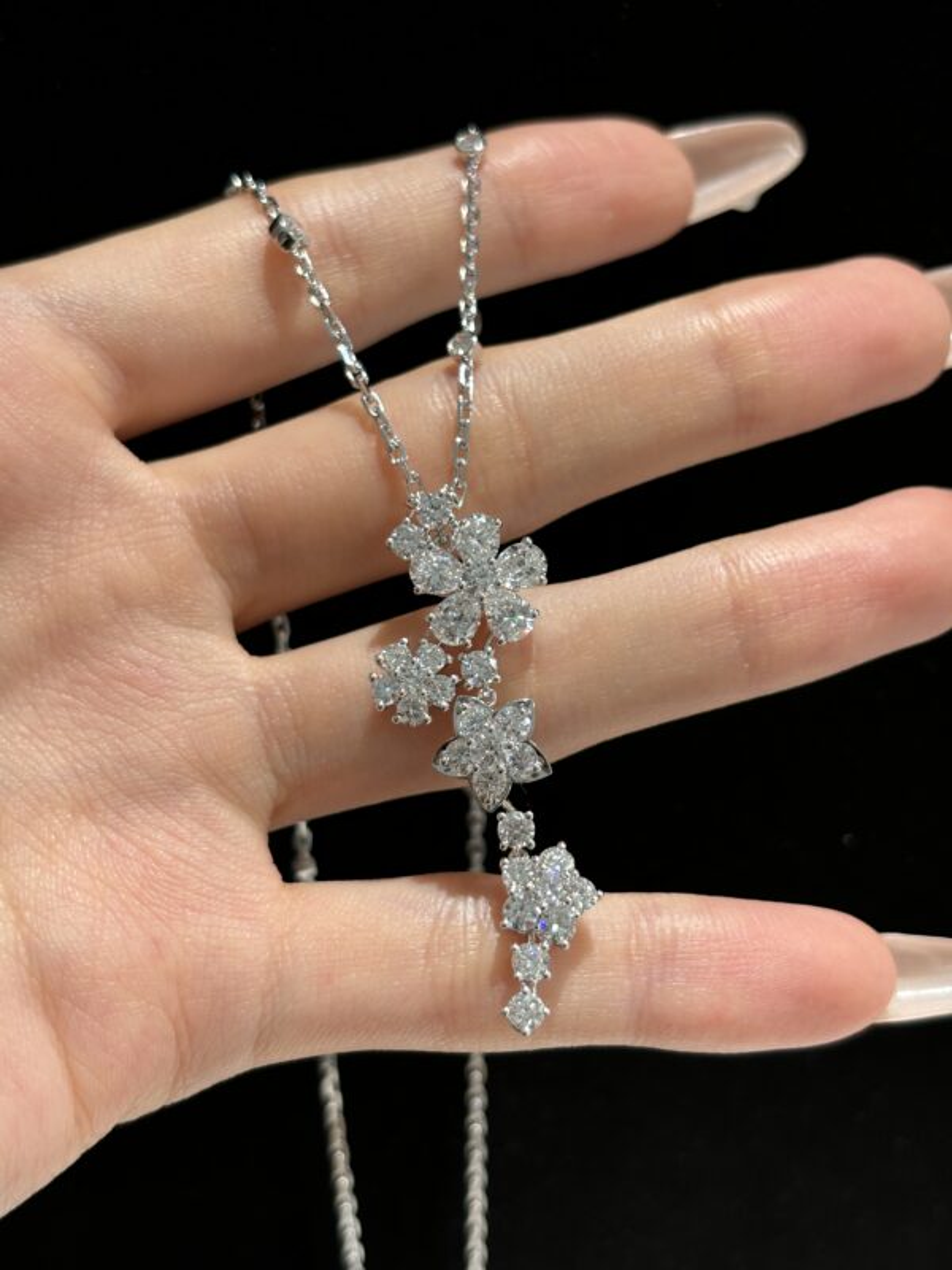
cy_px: 635
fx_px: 1907
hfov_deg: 28.0
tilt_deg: -23.0
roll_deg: +0.8
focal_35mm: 52
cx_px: 476
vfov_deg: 36.8
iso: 32
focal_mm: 5.96
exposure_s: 1/100
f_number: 1.6
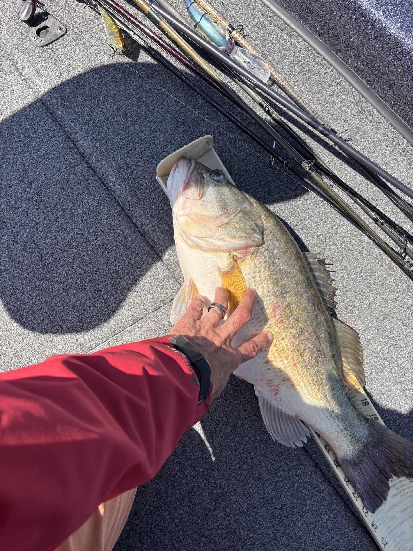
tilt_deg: -82.8
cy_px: 276
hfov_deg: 53.1
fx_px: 414
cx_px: 206
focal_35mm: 26
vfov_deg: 67.3
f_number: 1.6
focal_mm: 5.96
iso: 50
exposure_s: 1/2062
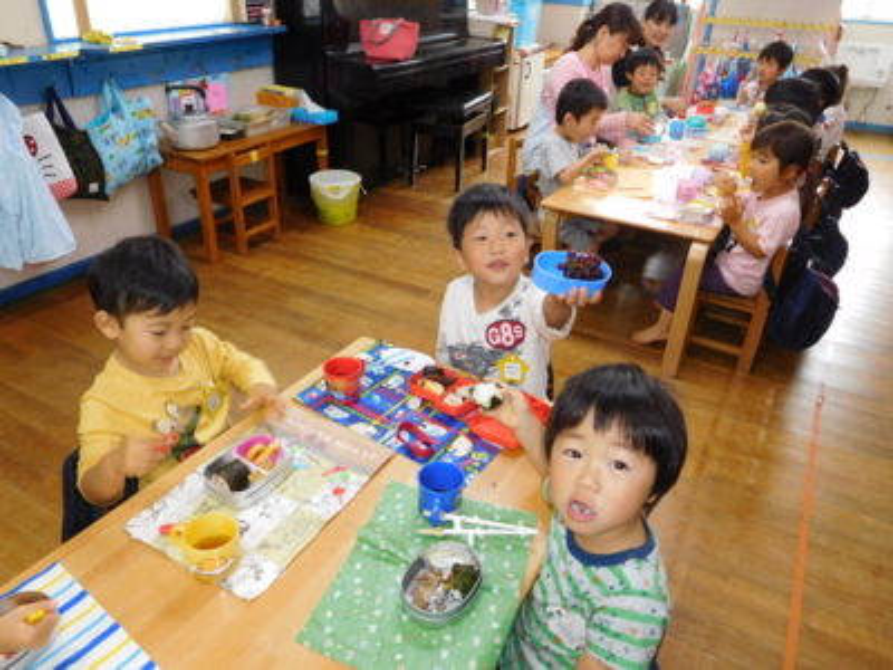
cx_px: 446
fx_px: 645
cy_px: 335
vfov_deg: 54.9
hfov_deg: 69.4
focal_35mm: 25
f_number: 3.4
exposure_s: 1/30
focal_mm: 4.5
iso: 250
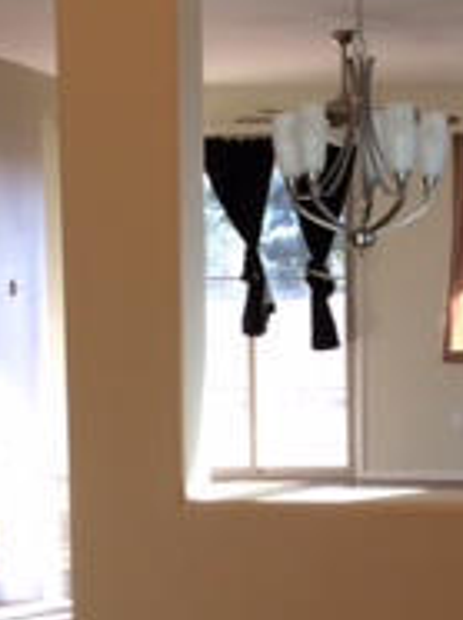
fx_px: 1787
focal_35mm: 100
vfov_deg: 19.4
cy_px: 520
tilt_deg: -9.5
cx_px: 363
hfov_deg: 14.7
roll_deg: +1.4
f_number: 2.2
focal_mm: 4.15
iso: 40
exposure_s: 1/40
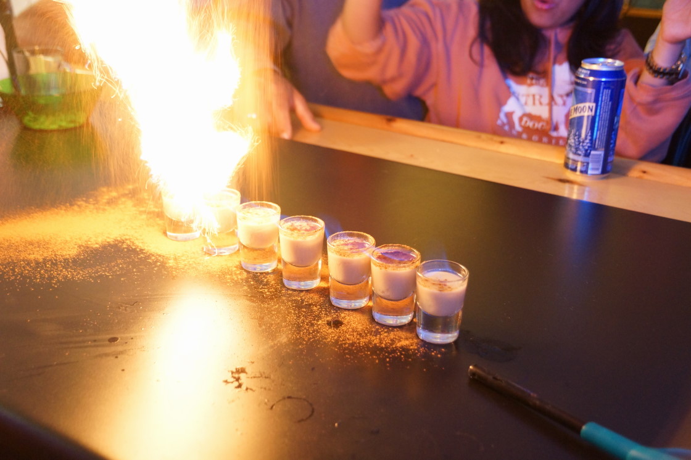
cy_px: 230
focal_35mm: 39
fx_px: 748
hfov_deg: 49.6
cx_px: 346
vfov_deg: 34.2
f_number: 4
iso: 1600
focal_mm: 26
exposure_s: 1/20
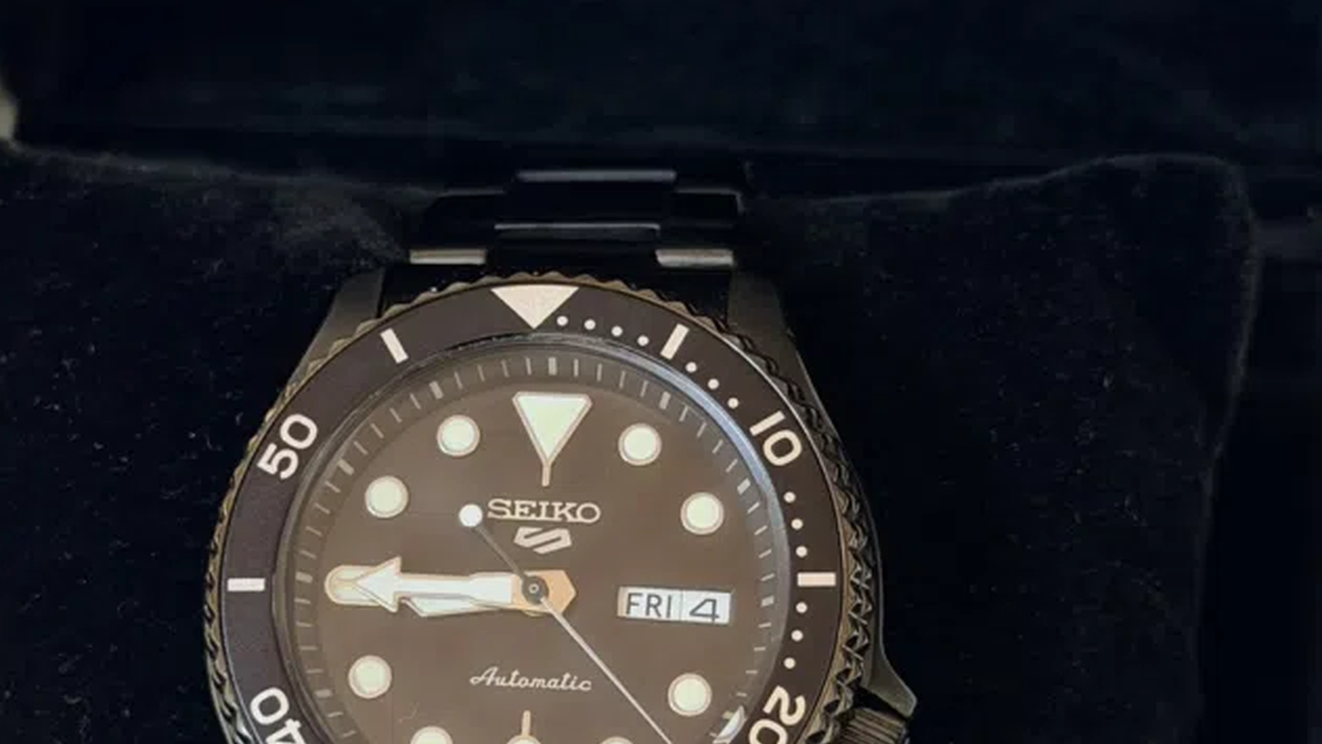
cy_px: 476
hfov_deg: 39.2
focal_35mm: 53
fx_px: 1858
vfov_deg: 22.6
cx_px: 654
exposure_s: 1/25
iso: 500
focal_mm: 6.76
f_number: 1.78
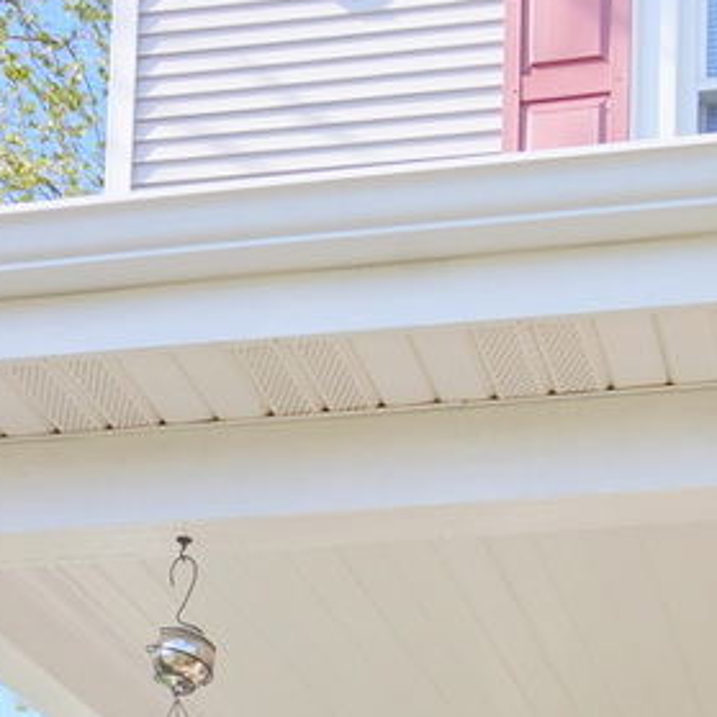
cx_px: 495
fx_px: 2194
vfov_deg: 16.0
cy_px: 1249
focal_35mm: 94
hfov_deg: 18.5
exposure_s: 1/80
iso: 100
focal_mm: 19
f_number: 11
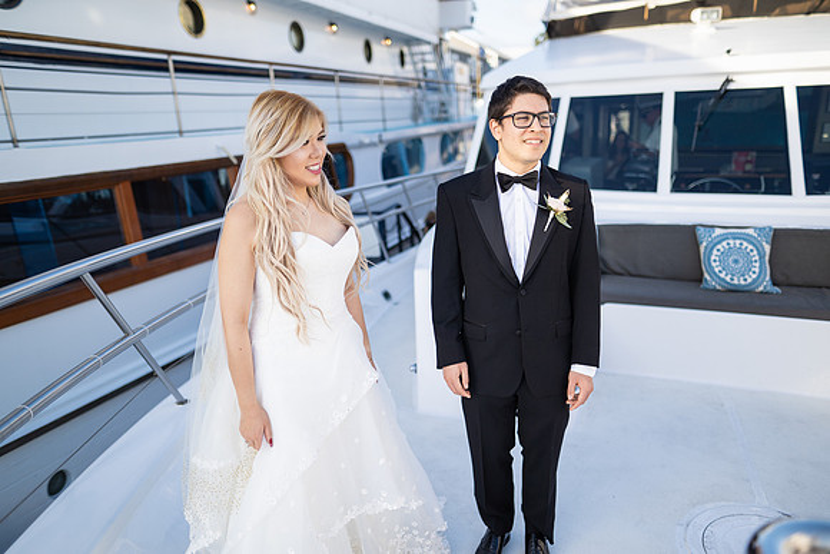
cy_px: 277
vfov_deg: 53.2
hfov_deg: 73.7
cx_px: 415
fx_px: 553
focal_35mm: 24
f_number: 1.4
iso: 160
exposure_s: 1/4000
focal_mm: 24
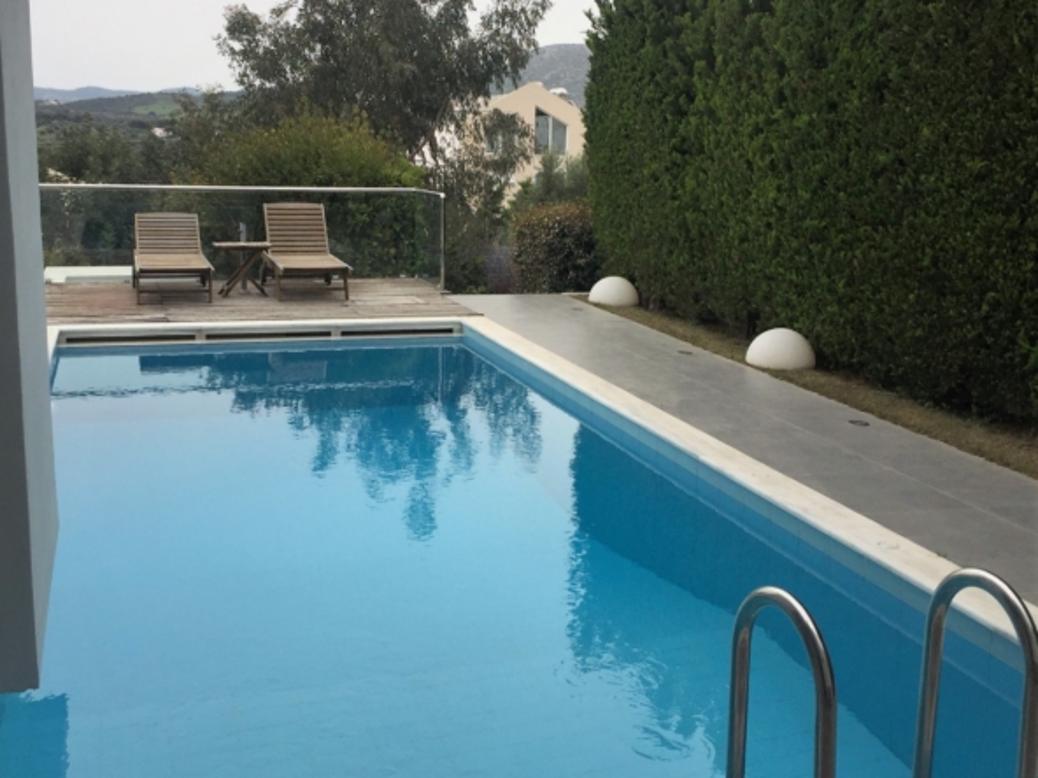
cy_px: 389
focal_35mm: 29
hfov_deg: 61.7
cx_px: 519
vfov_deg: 48.2
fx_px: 870
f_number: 2.2
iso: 32
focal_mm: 4.15
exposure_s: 1/791
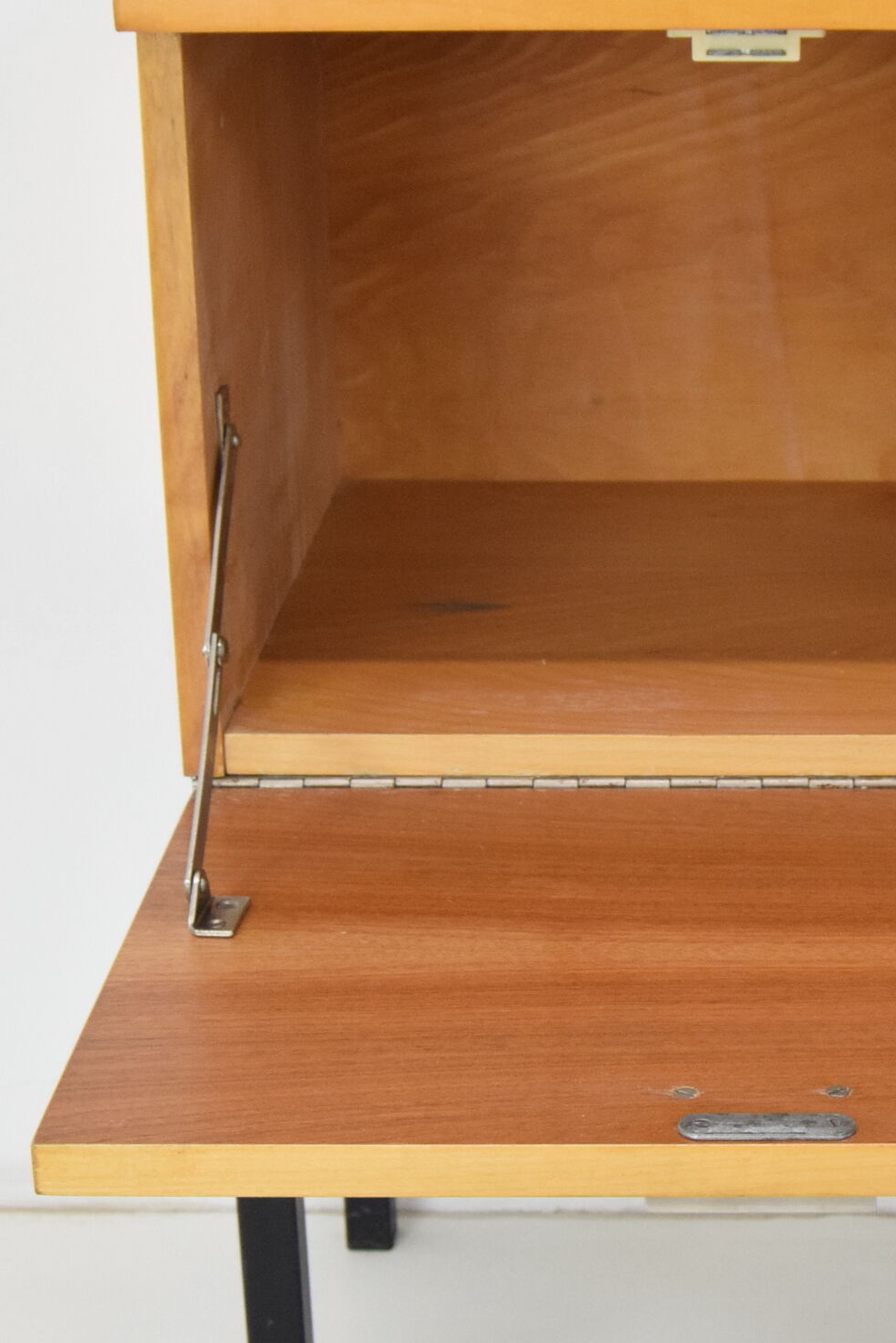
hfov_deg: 17.1
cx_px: 713
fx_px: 2948
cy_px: 741
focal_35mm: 79
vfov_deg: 25.7
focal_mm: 26
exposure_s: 1/160
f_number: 6.3
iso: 1600
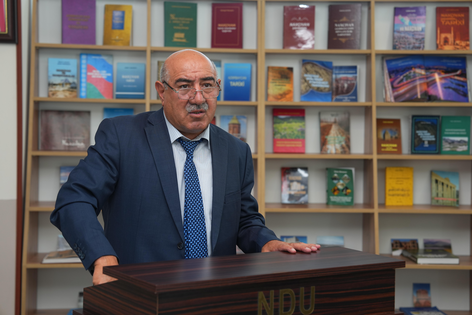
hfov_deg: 28.8
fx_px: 918
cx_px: 236
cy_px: 158
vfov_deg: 19.5
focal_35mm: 70
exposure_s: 1/100
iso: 500
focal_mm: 70
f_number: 4
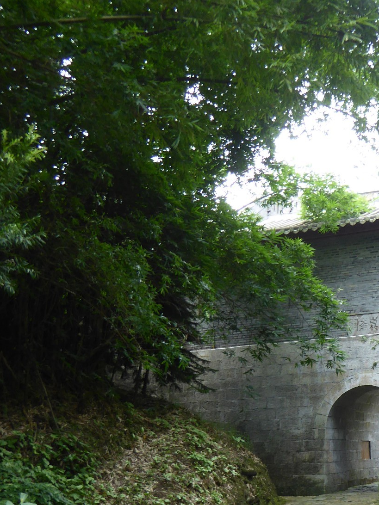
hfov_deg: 30.9
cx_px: 335
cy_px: 390
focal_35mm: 45
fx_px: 657
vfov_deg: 40.6
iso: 100
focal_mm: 4.3
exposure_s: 1/60
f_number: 3.3
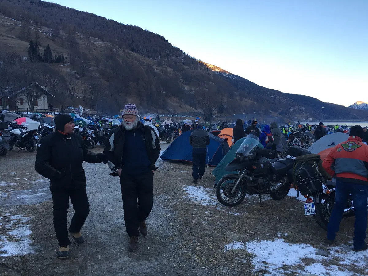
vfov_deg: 48.2
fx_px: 308
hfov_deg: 61.7
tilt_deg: -3.0
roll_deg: -0.9
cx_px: 184
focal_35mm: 29
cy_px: 138
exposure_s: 1/100
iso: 25
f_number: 2.2
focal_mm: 4.15
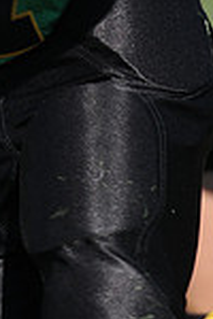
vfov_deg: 1.2
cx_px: -91
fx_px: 15415
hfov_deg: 0.8
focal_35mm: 1737
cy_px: -168
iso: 200
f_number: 8
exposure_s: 1/500
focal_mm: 300
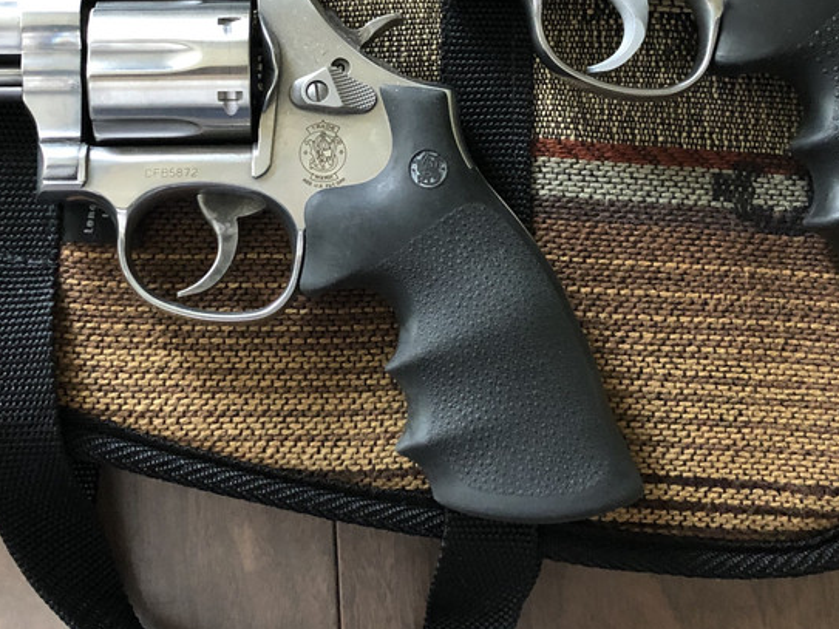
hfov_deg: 34.7
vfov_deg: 26.0
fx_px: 1333
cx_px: 310
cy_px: 116
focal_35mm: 55
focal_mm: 3.99
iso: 100
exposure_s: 1/15
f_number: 1.8
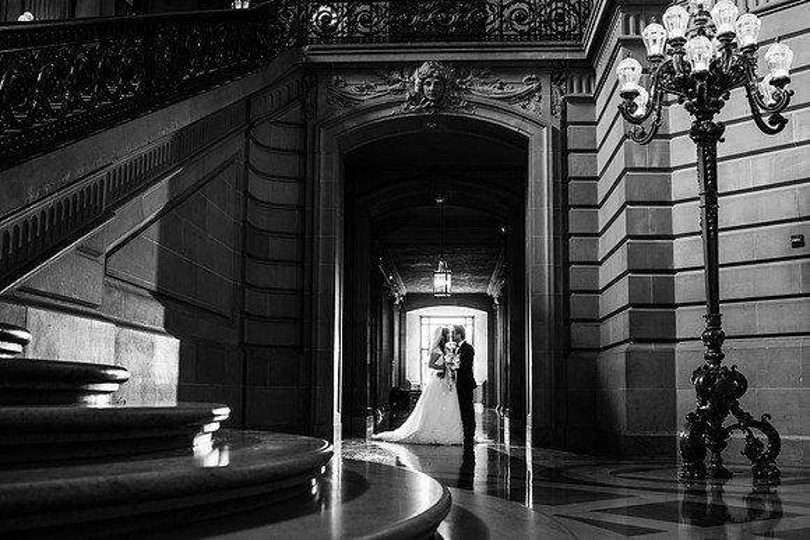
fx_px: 923
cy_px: 296
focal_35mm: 41
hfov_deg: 47.4
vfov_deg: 32.6
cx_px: 402
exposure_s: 1/160
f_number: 3.5
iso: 1600
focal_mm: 35
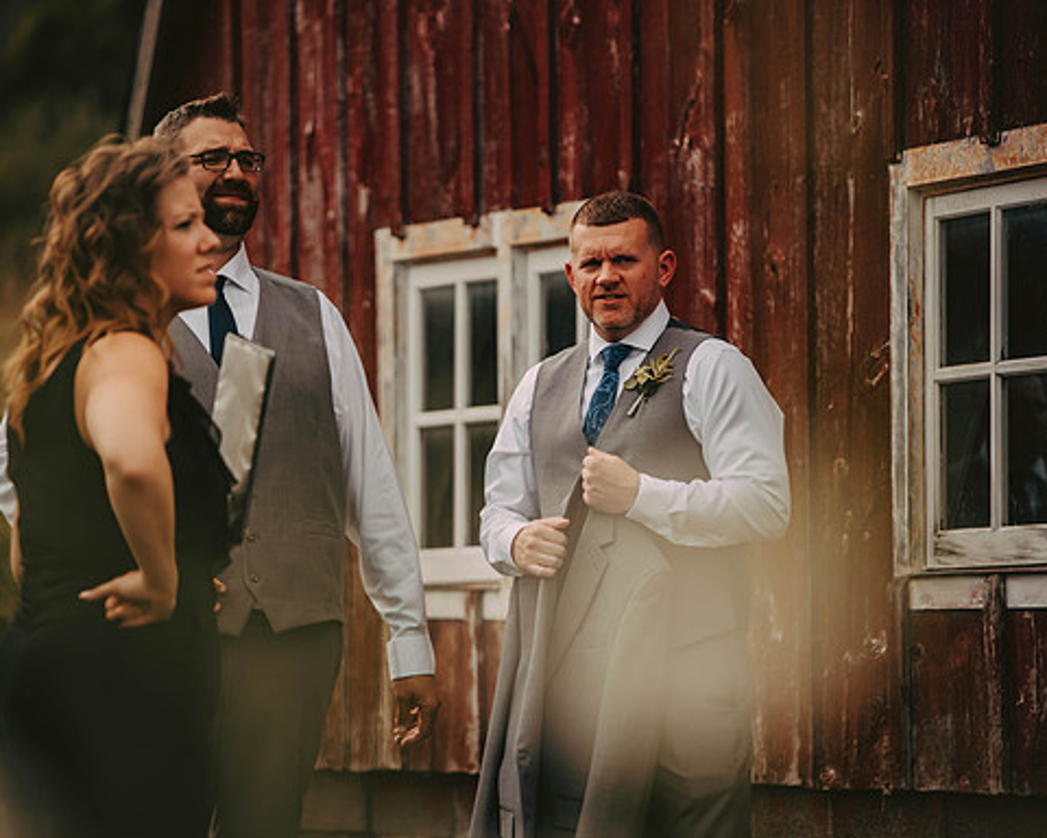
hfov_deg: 9.2
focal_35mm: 210
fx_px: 6507
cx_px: 454
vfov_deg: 7.4
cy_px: 420
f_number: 2.8
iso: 200
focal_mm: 185
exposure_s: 1/2000
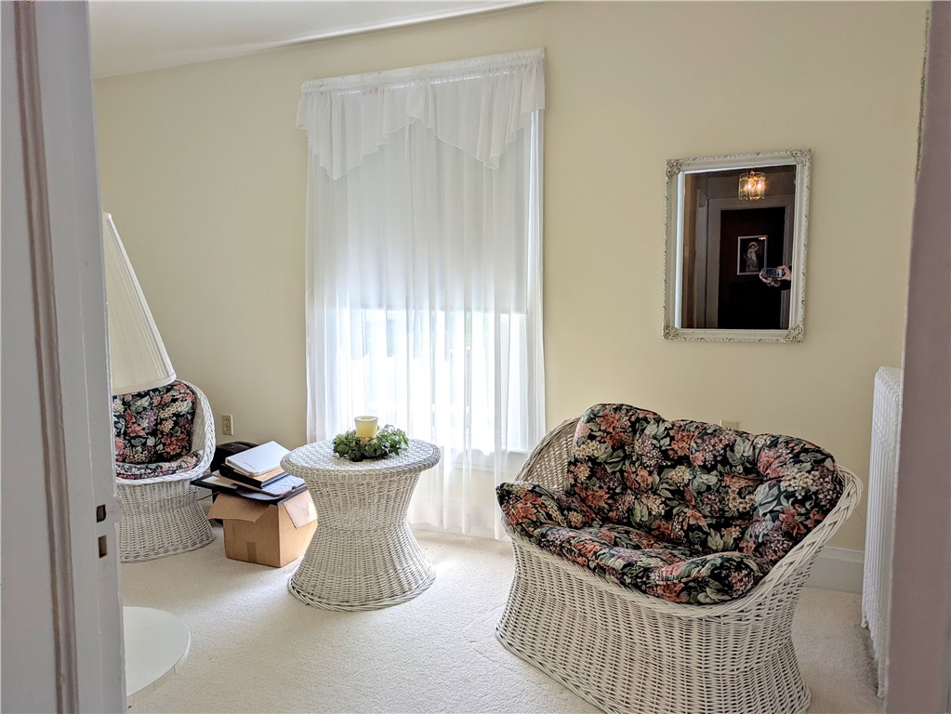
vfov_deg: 54.9
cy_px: 357
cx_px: 476
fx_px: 687
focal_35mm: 25
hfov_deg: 69.4
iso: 38
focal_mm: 5.43
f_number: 1.89
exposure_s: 1/704
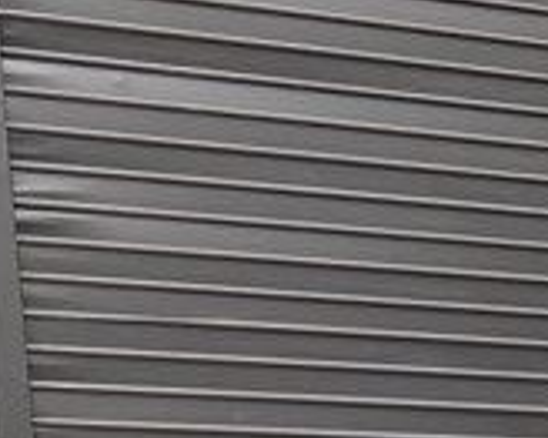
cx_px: 1694
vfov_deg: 9.6
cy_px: 990
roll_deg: -0.5
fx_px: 2367
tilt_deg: -7.6
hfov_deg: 9.8
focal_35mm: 146
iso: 125
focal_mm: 6.76
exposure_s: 1/121
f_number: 1.78
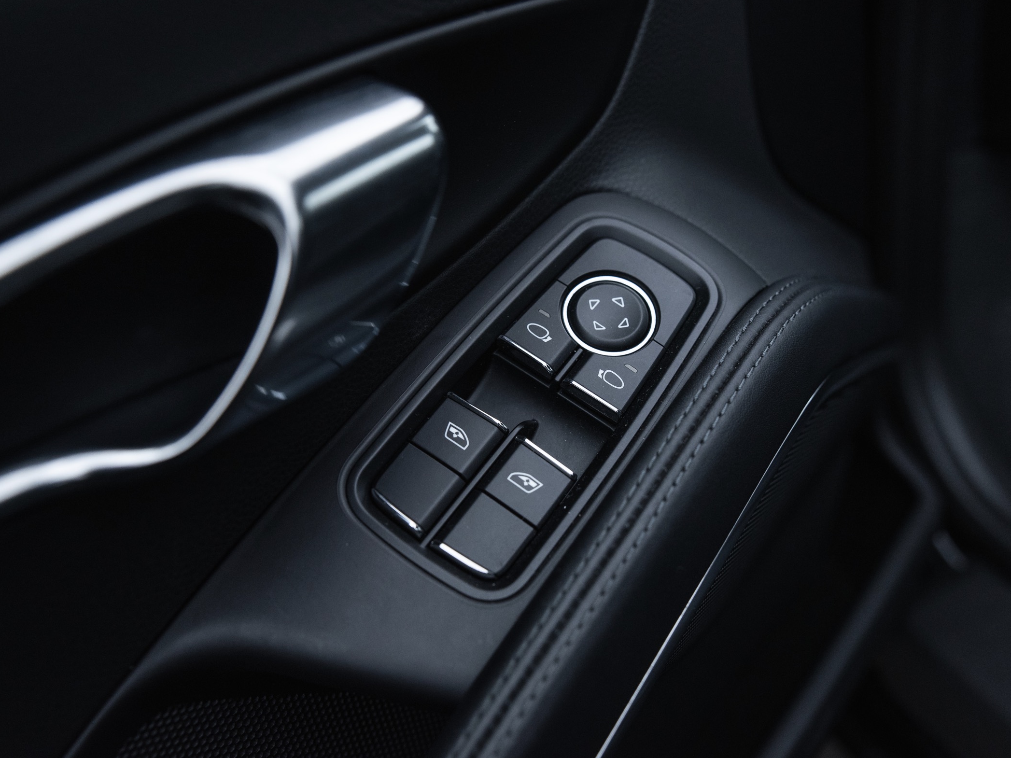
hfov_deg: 44.8
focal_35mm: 42
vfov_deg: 34.3
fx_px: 1227
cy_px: 375
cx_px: 517
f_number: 5
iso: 1600
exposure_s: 1/320
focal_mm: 38
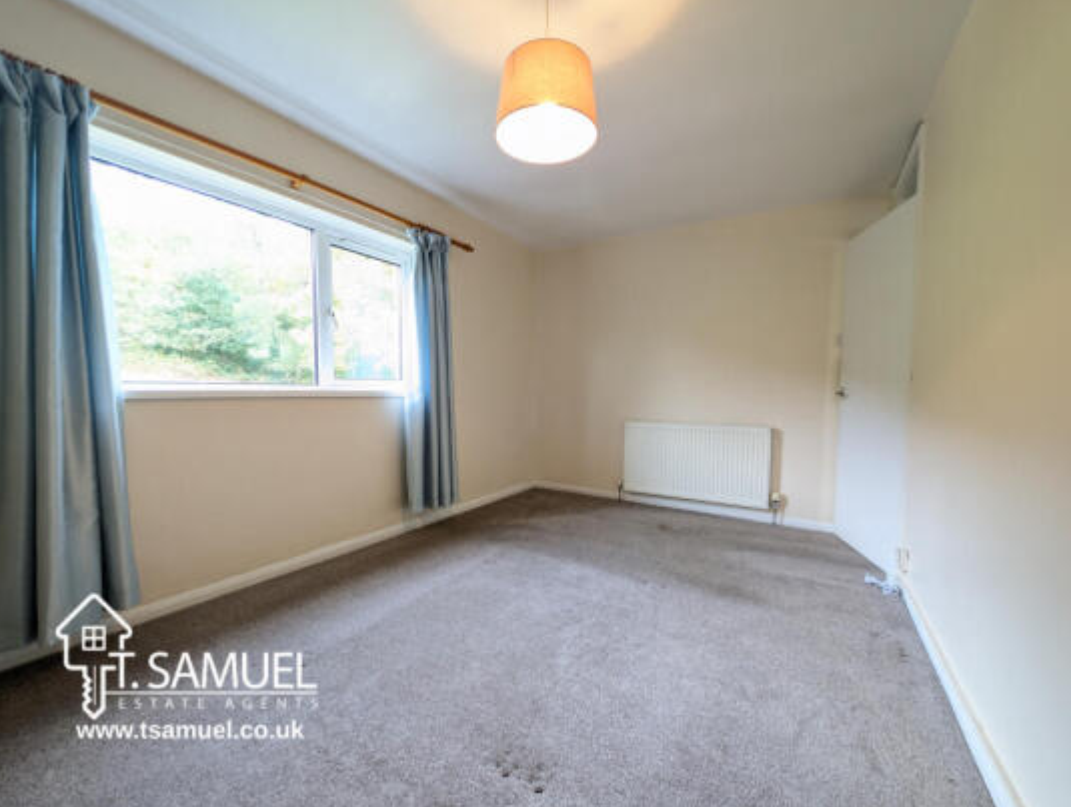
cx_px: 532
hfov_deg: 106.1
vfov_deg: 90.0
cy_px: 418
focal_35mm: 13
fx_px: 403
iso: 132
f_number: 1.95
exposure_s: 1/25
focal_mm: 2.23
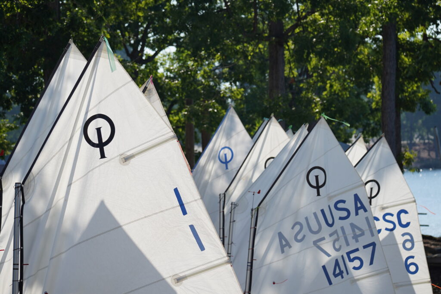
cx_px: 220
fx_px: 2511
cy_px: 147
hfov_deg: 10.0
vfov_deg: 6.7
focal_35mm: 205
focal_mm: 137
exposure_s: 1/400
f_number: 6.3
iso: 100
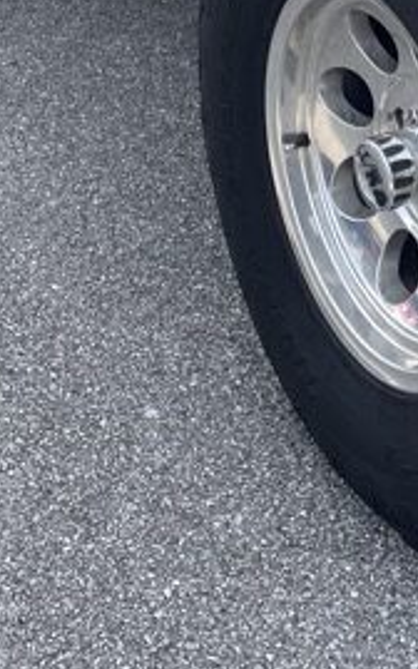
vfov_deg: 22.6
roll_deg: -1.4
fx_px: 1495
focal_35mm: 82
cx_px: 490
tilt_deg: -17.0
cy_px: -191
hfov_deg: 15.4
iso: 32
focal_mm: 4.2
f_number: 1.6
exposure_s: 1/1642
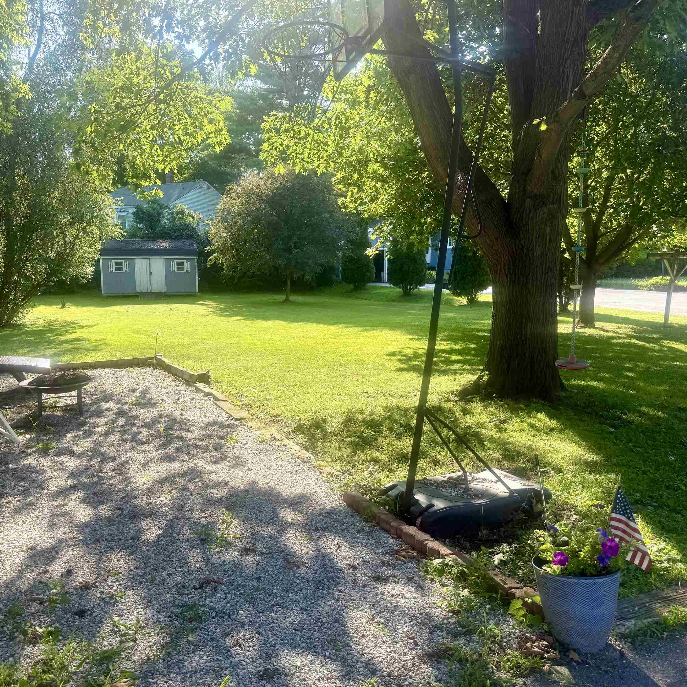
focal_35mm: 29
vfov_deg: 55.6
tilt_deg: -7.4
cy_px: 339
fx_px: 651
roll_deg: -0.3
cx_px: 311
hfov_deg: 55.5
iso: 80
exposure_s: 1/967
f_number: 1.78
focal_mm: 6.76
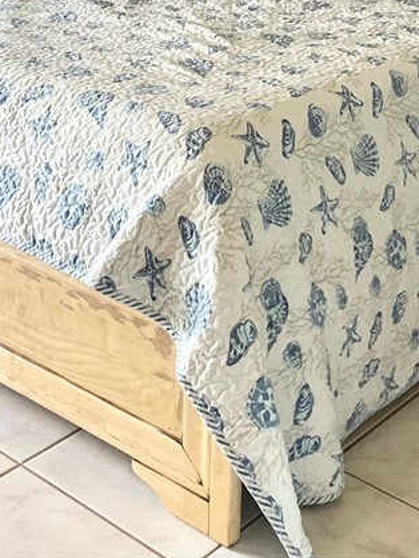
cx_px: 109
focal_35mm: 71
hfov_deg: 20.6
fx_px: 1145
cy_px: -123
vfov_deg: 24.6
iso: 100
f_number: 1.8
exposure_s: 1/60
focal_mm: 3
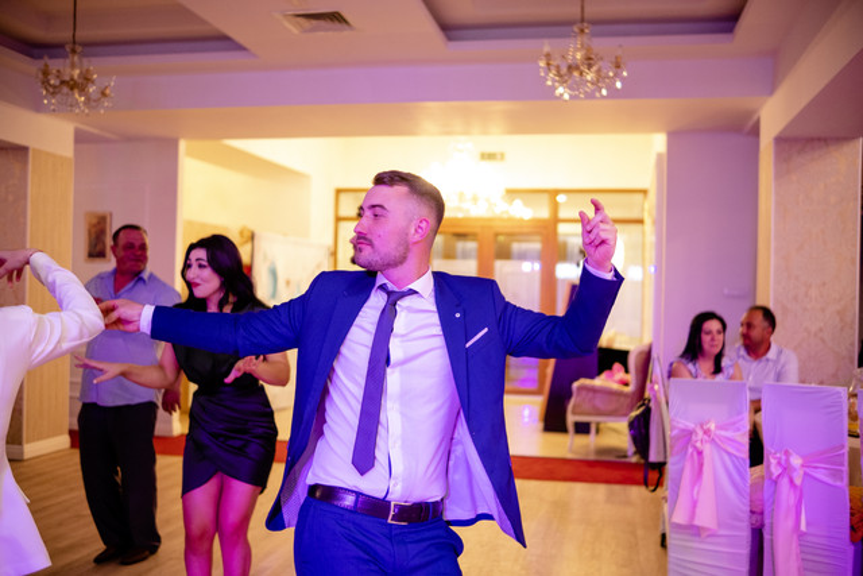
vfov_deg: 37.9
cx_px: 432
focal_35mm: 35
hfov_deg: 54.4
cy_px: 288
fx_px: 839
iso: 800
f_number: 1.4
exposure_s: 1/160
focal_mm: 23
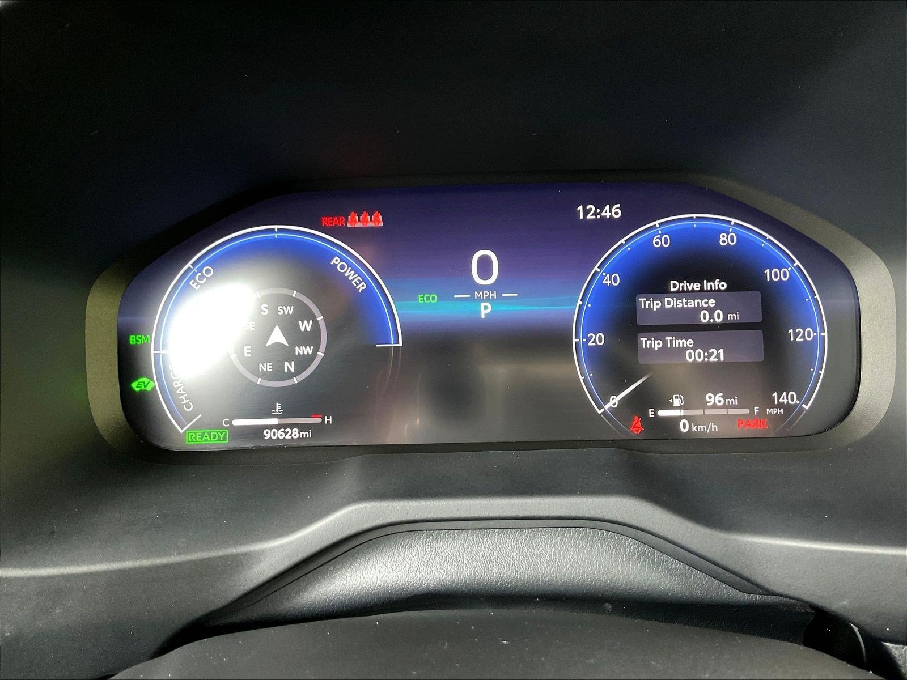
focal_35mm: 29
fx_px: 760
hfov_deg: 61.7
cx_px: 454
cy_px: 340
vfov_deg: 48.2
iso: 250
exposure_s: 1/38
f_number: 1.8
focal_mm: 3
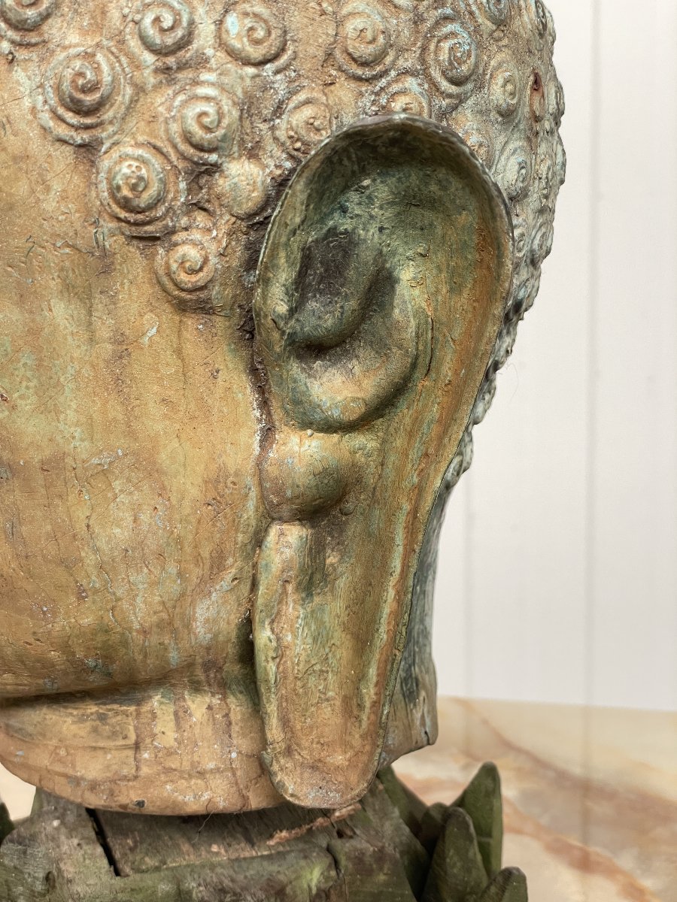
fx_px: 1356
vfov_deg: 36.8
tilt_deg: -8.7
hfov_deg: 28.0
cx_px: 338
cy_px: 451
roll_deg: +1.8
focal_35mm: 52
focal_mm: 6
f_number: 2
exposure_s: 1/122
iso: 125
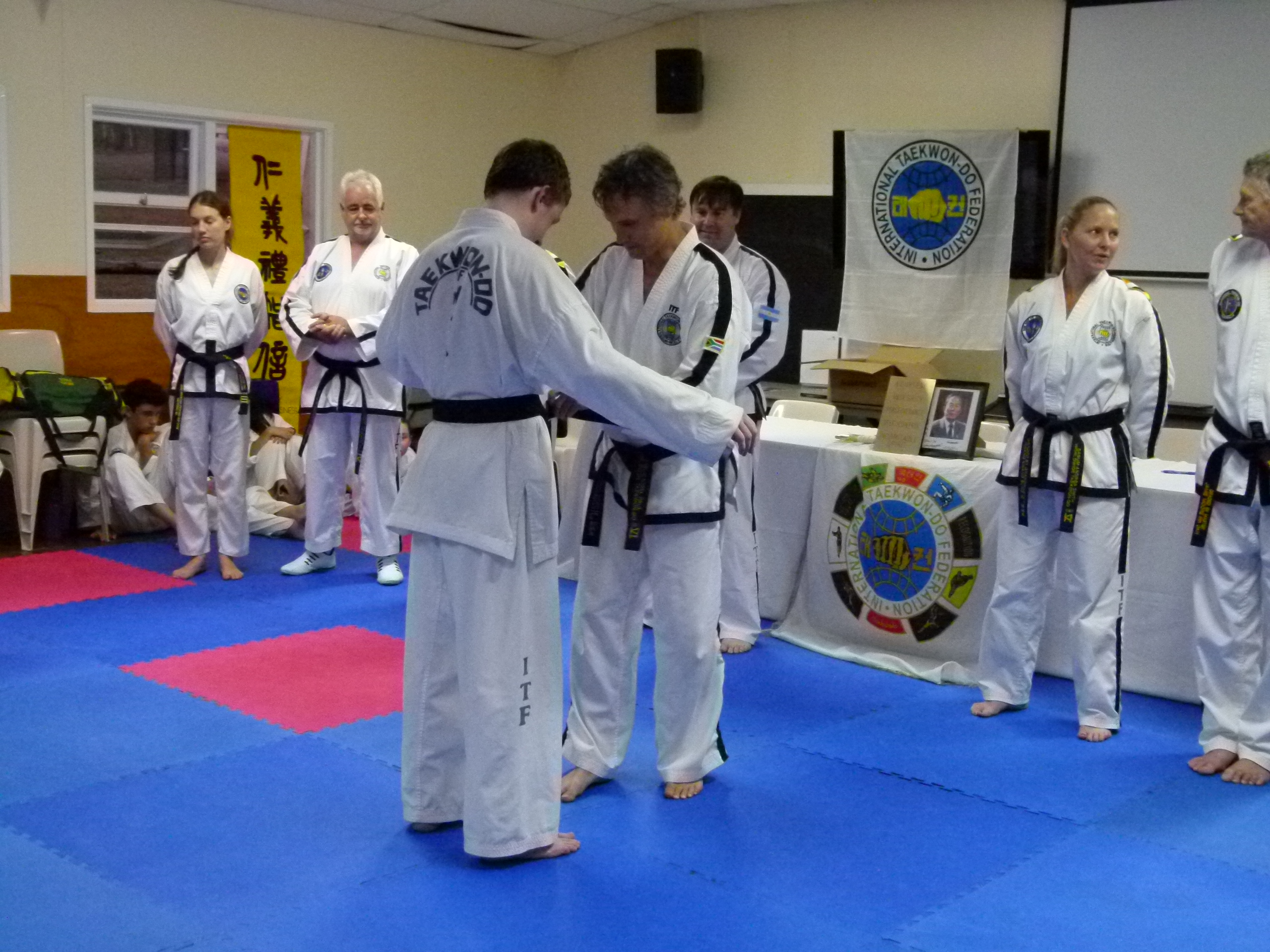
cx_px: 635
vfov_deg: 33.6
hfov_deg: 43.9
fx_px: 1578
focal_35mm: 43
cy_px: 476
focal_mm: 7.7
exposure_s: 1/40
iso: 800
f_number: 3.2
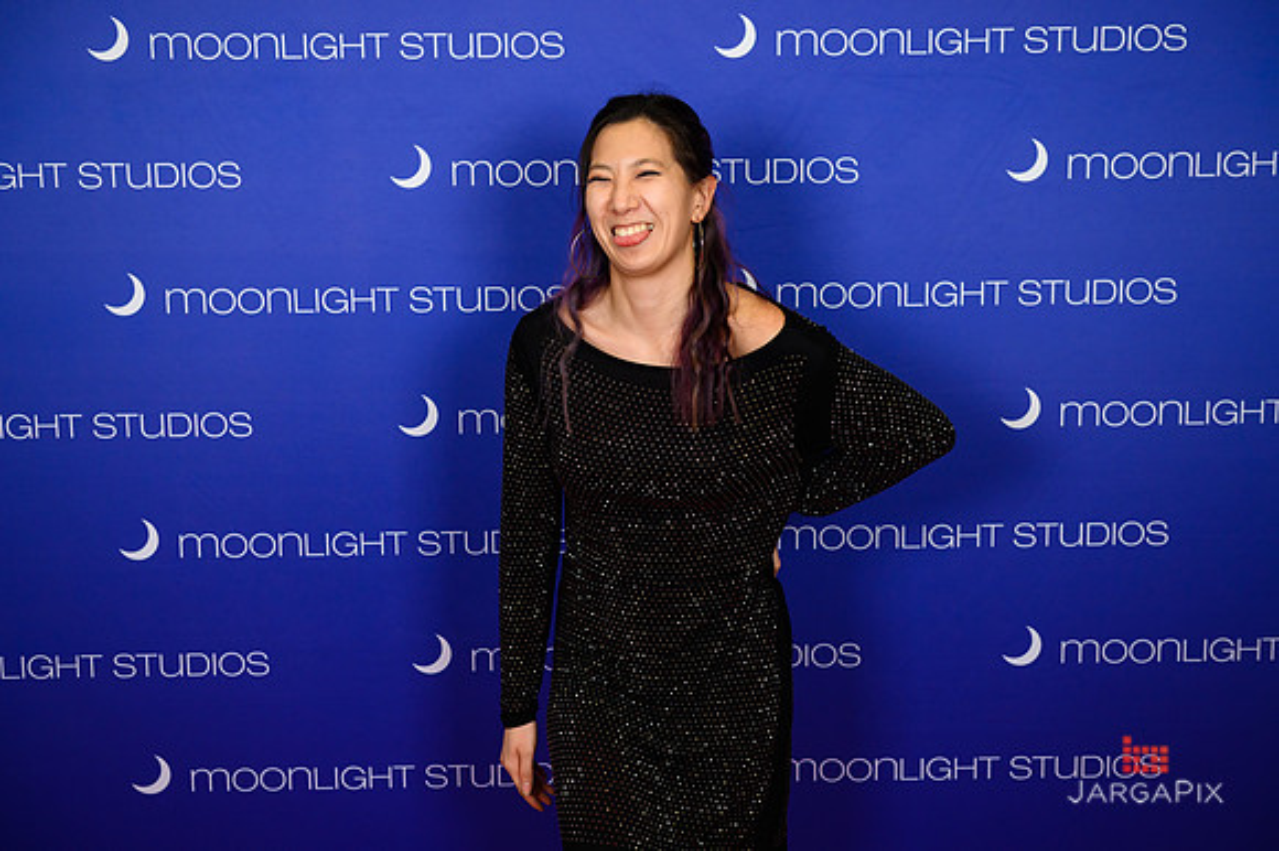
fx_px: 1704
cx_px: 640
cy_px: 426
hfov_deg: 41.1
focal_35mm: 48
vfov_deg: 28.0
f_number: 5
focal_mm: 48
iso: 1000
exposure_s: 1/320
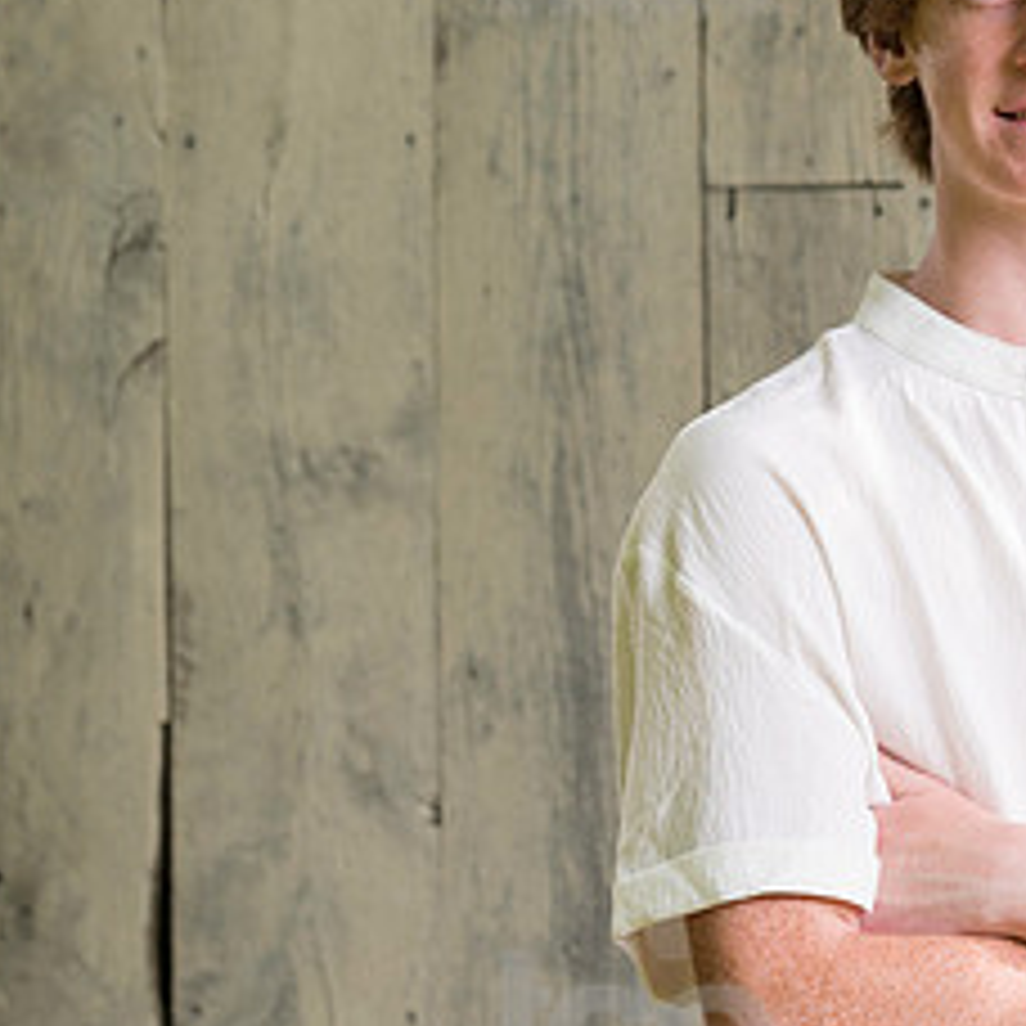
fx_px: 9389
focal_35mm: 280
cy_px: 368
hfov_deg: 6.2
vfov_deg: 6.3
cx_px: 1216
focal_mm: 102
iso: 160
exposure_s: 1/250
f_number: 4.5
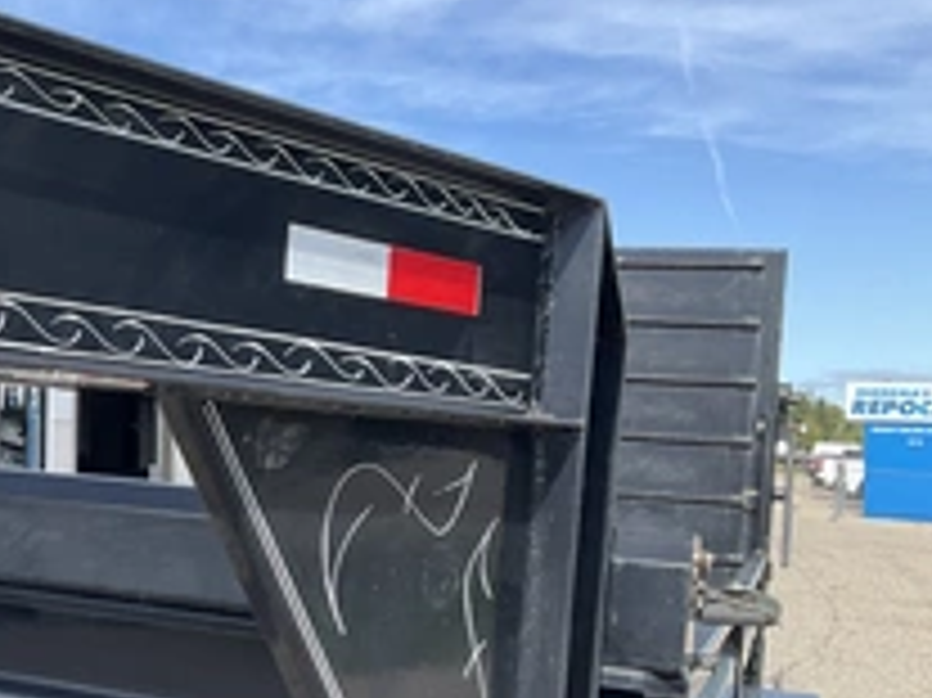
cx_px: 45
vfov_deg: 26.0
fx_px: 1507
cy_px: 423
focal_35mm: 56
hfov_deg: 32.2
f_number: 1.8
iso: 25
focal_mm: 3
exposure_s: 1/869
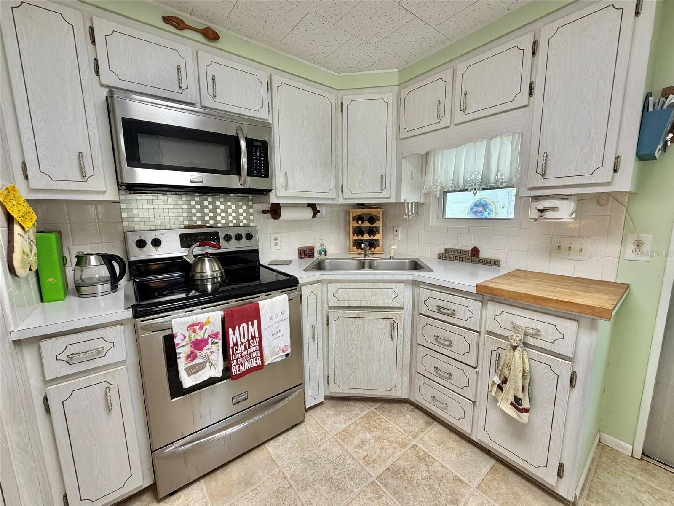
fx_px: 273
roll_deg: +1.8
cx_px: 337
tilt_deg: -8.2
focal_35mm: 14
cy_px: 253
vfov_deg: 85.7
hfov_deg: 102.1
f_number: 2.2
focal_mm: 2.22
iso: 160
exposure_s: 1/120
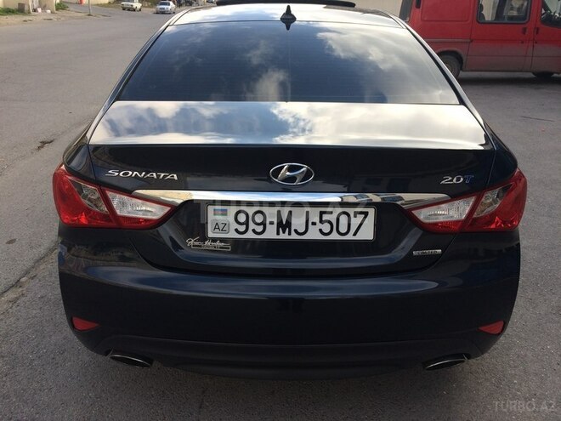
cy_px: 210
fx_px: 470
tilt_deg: -21.5
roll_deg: -1.0
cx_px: 280
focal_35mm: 29
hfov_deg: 61.7
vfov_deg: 48.2
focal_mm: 4.15
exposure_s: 1/578
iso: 32
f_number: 2.2
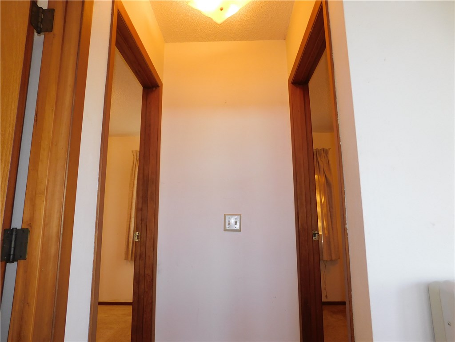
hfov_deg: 73.9
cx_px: 228
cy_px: 171
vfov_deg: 58.9
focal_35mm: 23
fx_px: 302
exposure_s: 1/30
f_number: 3
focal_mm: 4
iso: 125
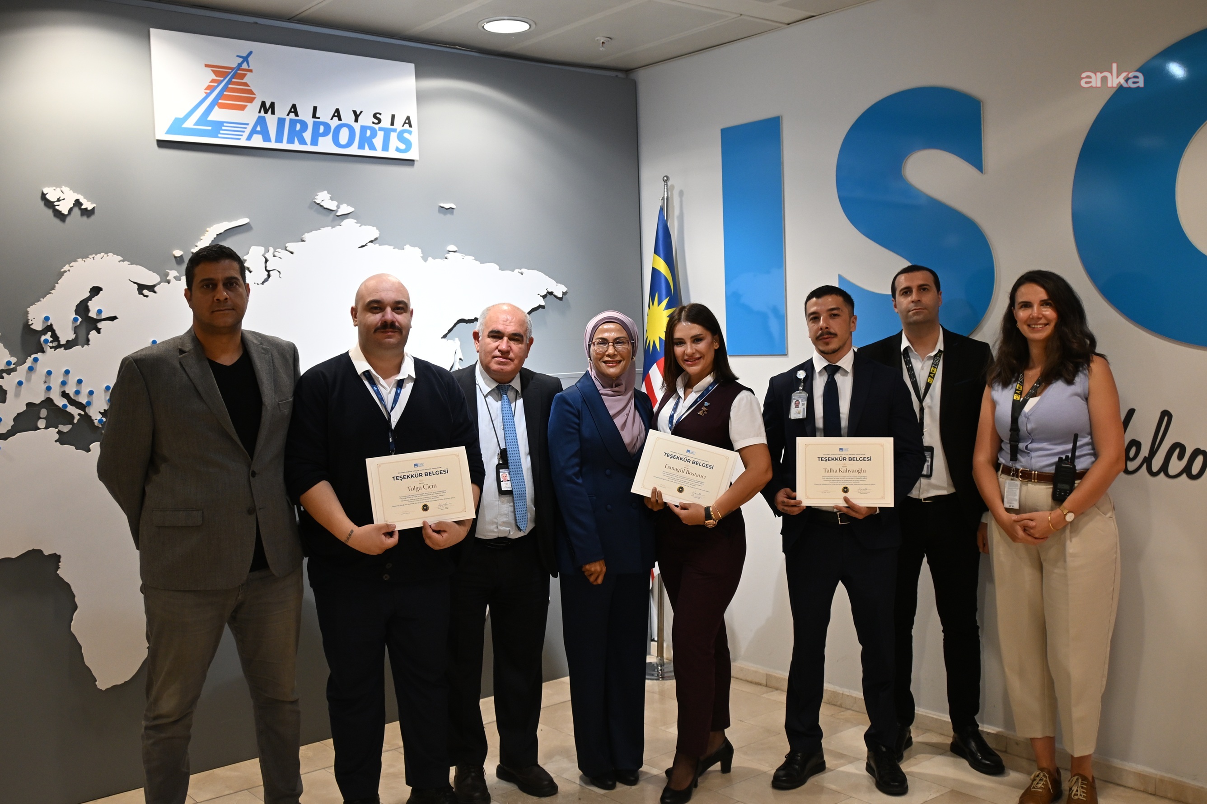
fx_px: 1157
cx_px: 604
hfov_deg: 55.1
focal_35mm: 34
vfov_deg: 38.4
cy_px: 402
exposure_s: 1/60
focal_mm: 23
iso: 640
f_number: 4.2
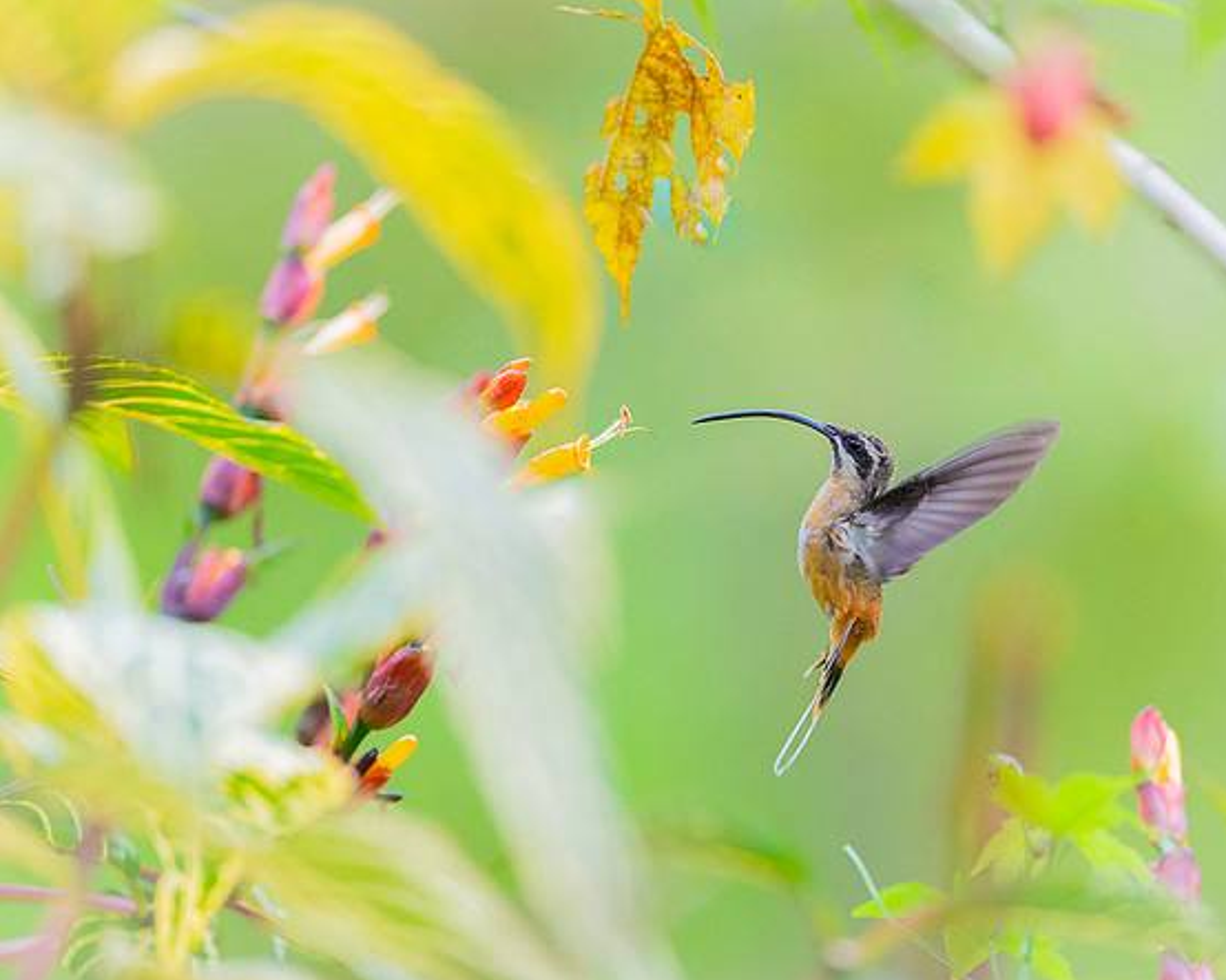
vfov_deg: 2.4
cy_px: 558
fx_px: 23363
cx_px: 722
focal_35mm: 644
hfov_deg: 3.0
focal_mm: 500
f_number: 4
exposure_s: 1/1000
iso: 2500
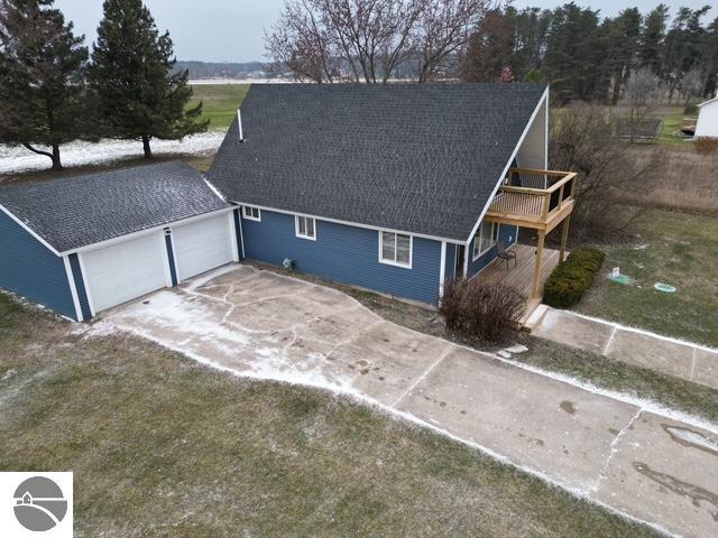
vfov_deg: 56.8
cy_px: 269
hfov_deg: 71.6
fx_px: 498
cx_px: 359
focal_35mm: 24
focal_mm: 6.72
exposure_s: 1/180
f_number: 1.7
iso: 130
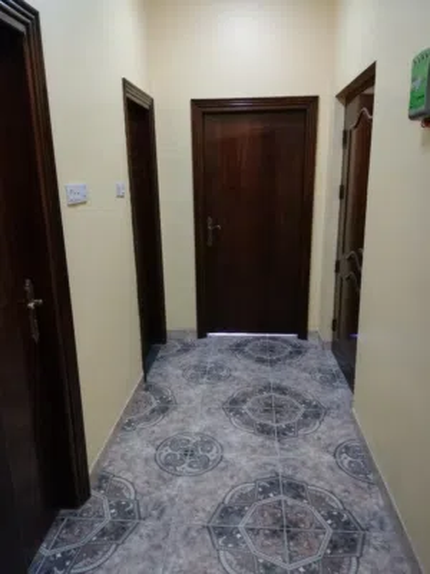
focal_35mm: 26
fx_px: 431
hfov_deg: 53.1
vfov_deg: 67.3
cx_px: 215
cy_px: 287
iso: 500
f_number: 2.2
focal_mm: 3.81
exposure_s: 1/20
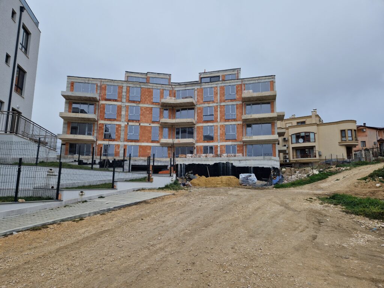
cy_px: 144
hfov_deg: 73.9
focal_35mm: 23
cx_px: 192
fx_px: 255
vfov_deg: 58.9
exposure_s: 1/556
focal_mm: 5.4
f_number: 1.8
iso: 50
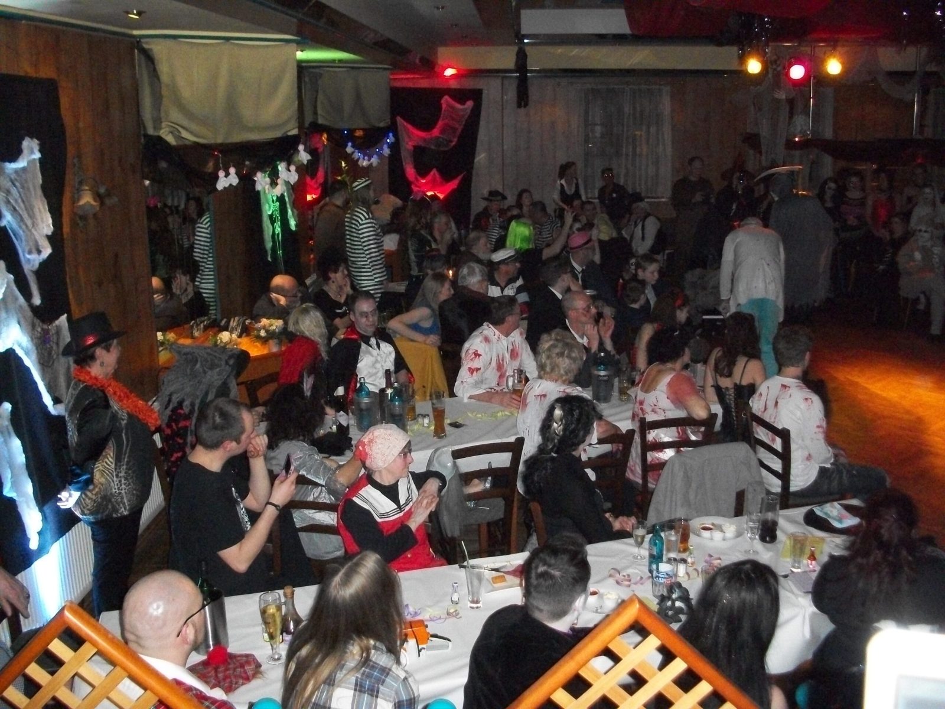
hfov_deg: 52.6
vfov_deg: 40.7
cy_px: 354
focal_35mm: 35
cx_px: 472
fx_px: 955
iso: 640
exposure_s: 1/125
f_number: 3.1
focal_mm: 6.3
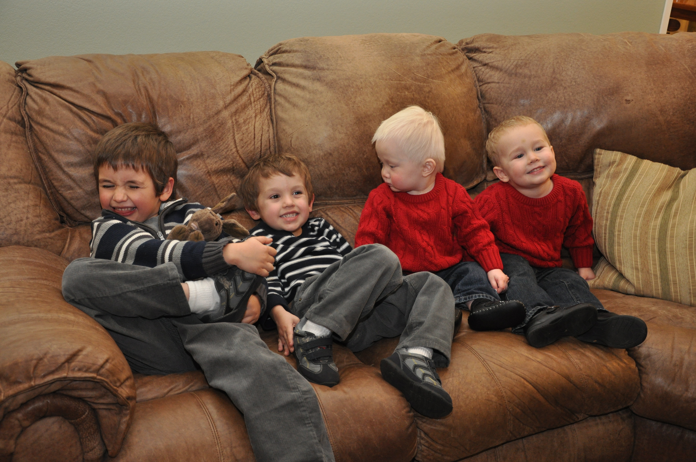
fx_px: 927
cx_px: 348
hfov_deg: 41.2
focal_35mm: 48
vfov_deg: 28.0
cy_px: 231
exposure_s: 1/60
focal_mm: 32
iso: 800
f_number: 4.2
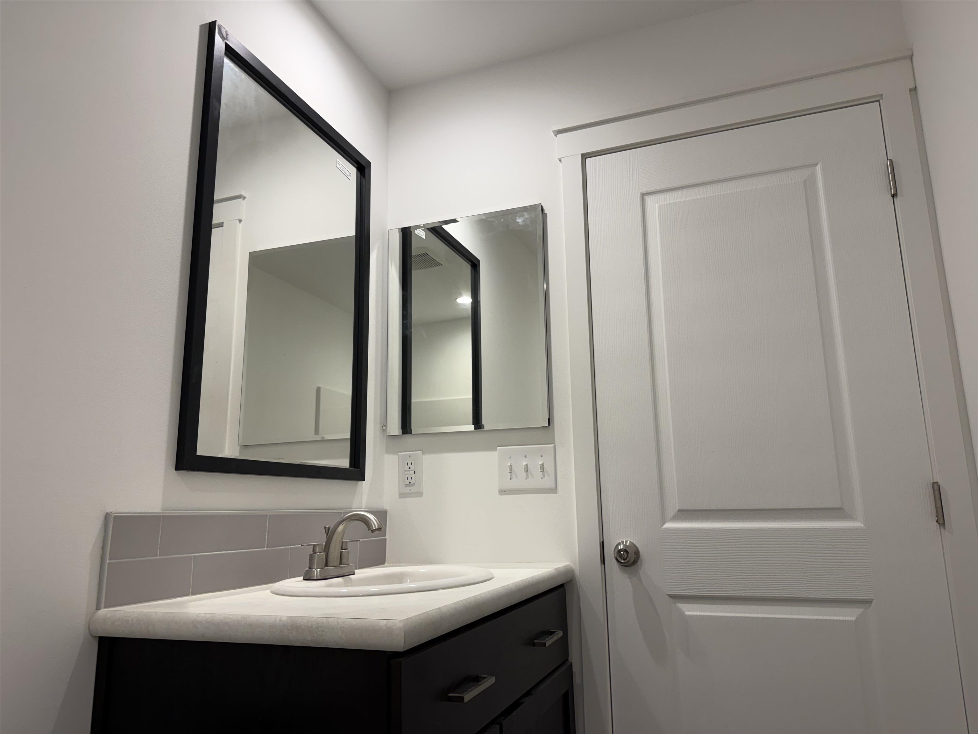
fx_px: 678
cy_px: 367
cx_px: 489
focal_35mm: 24
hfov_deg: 71.6
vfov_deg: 56.8
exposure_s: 1/120
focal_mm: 6.76
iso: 100
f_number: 1.78
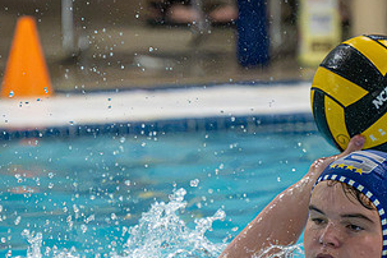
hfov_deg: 2.1
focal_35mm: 978
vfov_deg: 1.4
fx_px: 10513
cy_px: 256
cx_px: 269
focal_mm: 280
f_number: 4
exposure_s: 1/1000
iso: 16000
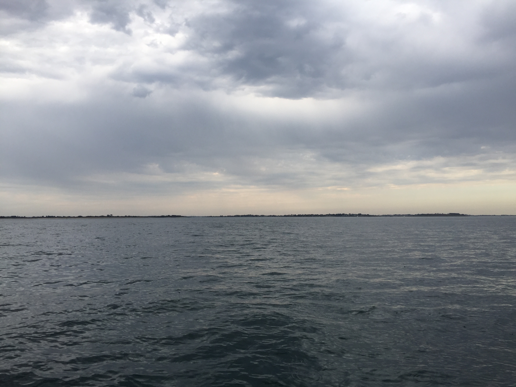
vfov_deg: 48.2
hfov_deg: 61.7
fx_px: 432
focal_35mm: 29
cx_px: 258
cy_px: 194
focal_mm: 4.15
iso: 32
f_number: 2.2
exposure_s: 1/638
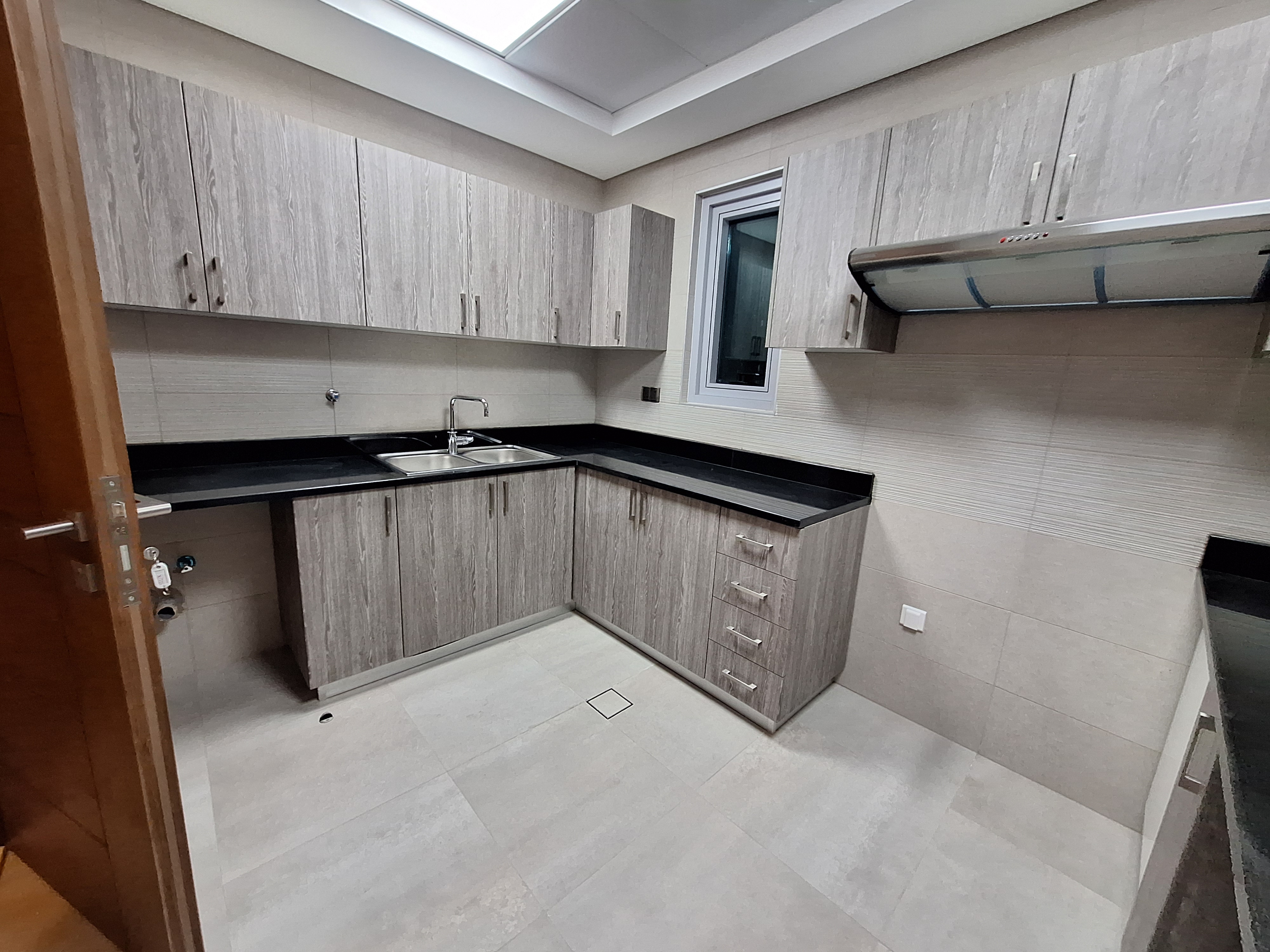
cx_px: 635
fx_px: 477
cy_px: 476
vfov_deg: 89.9
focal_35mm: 13
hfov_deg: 106.2
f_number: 2.2
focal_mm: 1.74
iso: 200
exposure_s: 1/50
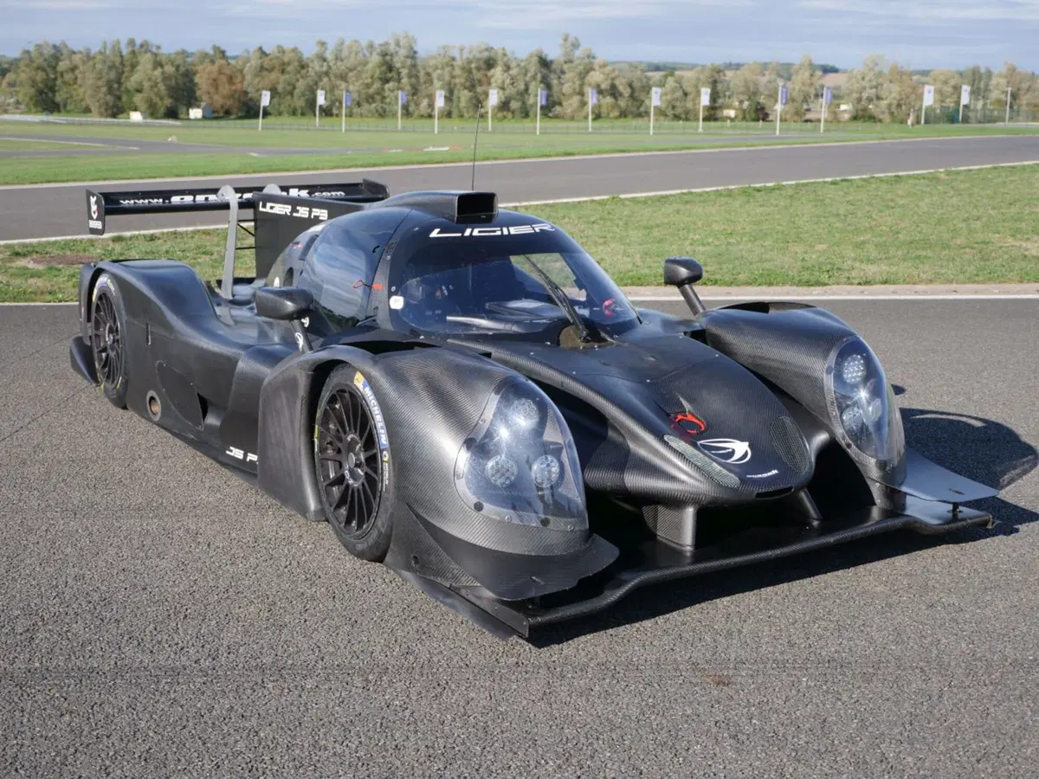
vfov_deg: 31.5
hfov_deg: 41.2
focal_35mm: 46
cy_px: 390
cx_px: 520
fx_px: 1381
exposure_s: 1/2000
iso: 200
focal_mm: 23
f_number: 2.8
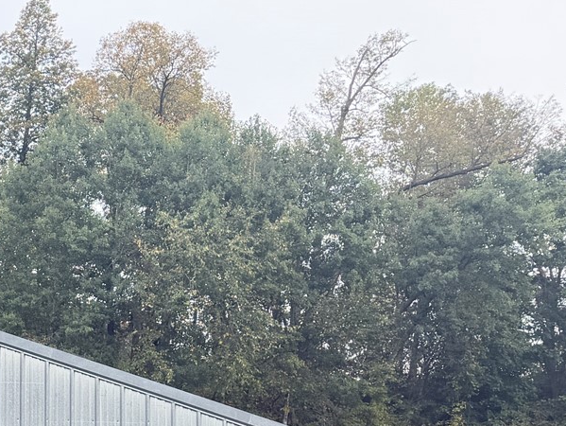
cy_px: 432
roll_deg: -2.2
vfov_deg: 17.6
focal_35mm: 82
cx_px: -343
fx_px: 1342
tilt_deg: +7.1
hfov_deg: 19.8
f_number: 1.78
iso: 100
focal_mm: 6.76
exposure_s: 1/1018
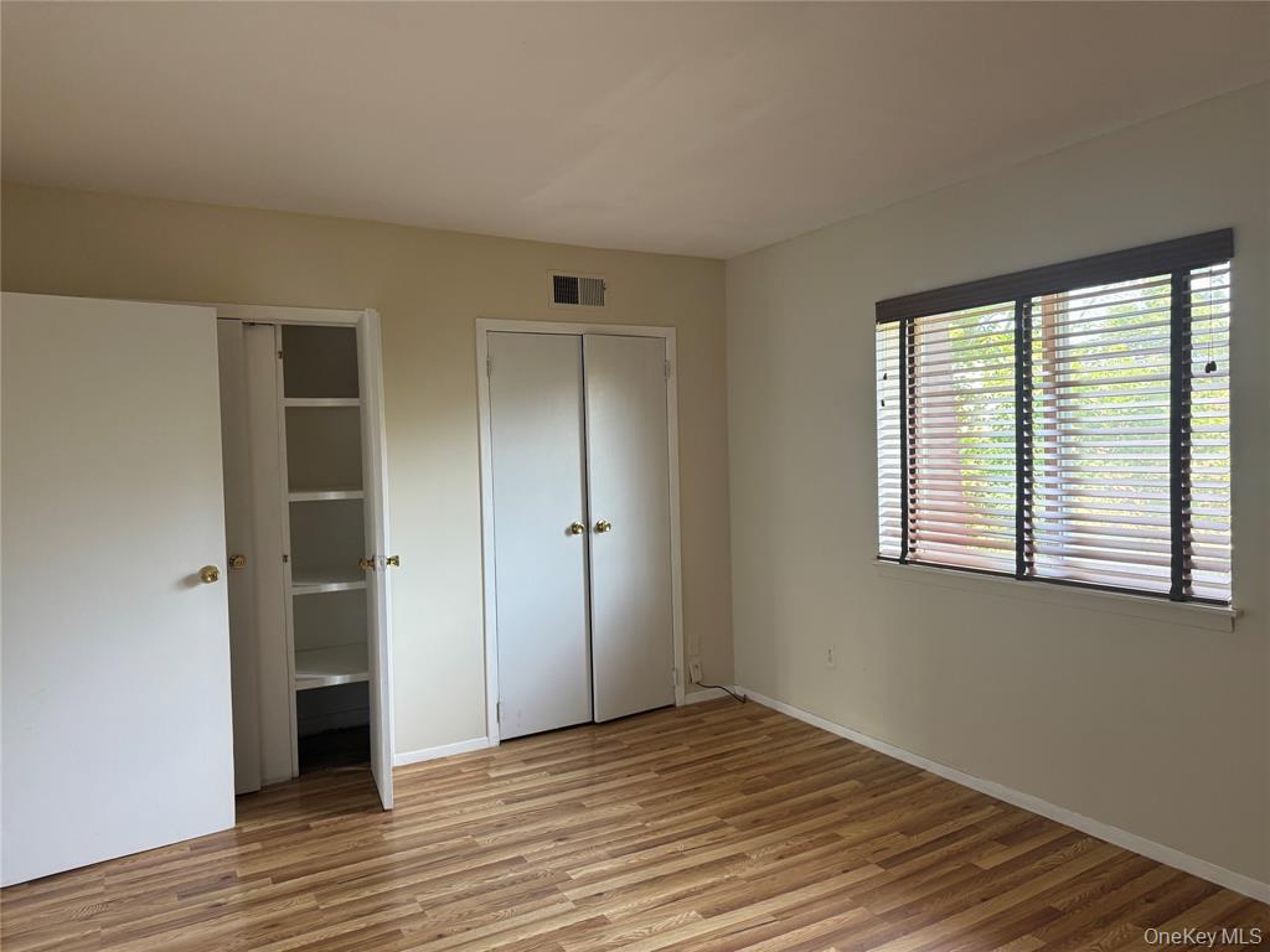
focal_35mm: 24
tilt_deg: -2.1
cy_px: 476
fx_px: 881
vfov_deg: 56.8
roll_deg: +1.0
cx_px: 635
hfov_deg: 71.6
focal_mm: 6.76
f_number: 1.78
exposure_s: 1/121
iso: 200
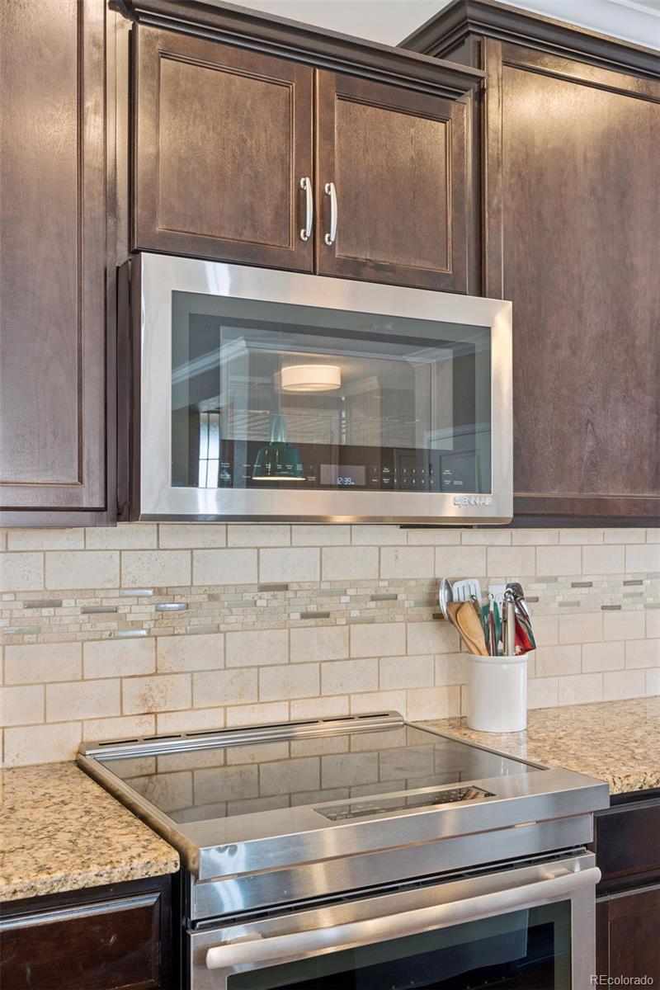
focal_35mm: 36
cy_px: 495
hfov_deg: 36.9
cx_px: 330
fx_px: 990
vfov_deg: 53.1
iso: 400
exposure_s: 1/3.33
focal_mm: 36
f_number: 9
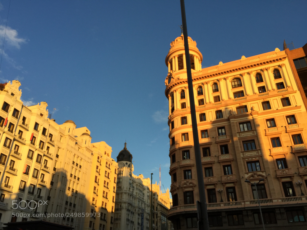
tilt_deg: +30.6
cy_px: 115
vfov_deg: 48.2
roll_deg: -1.3
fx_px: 257
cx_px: 154
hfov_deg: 61.7
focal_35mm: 29
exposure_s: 1/527
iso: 32
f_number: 2.2
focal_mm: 4.15
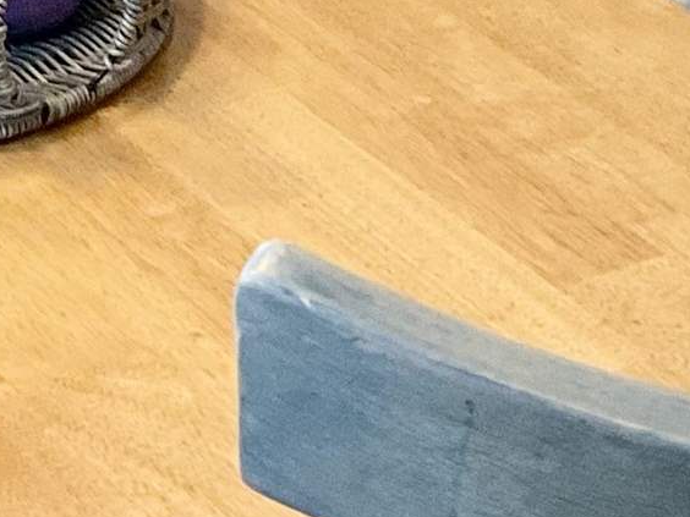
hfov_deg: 11.8
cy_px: -845
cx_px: -404
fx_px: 3149
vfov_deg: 8.4
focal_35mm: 158
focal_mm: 3
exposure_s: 1/60
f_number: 1.8
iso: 64
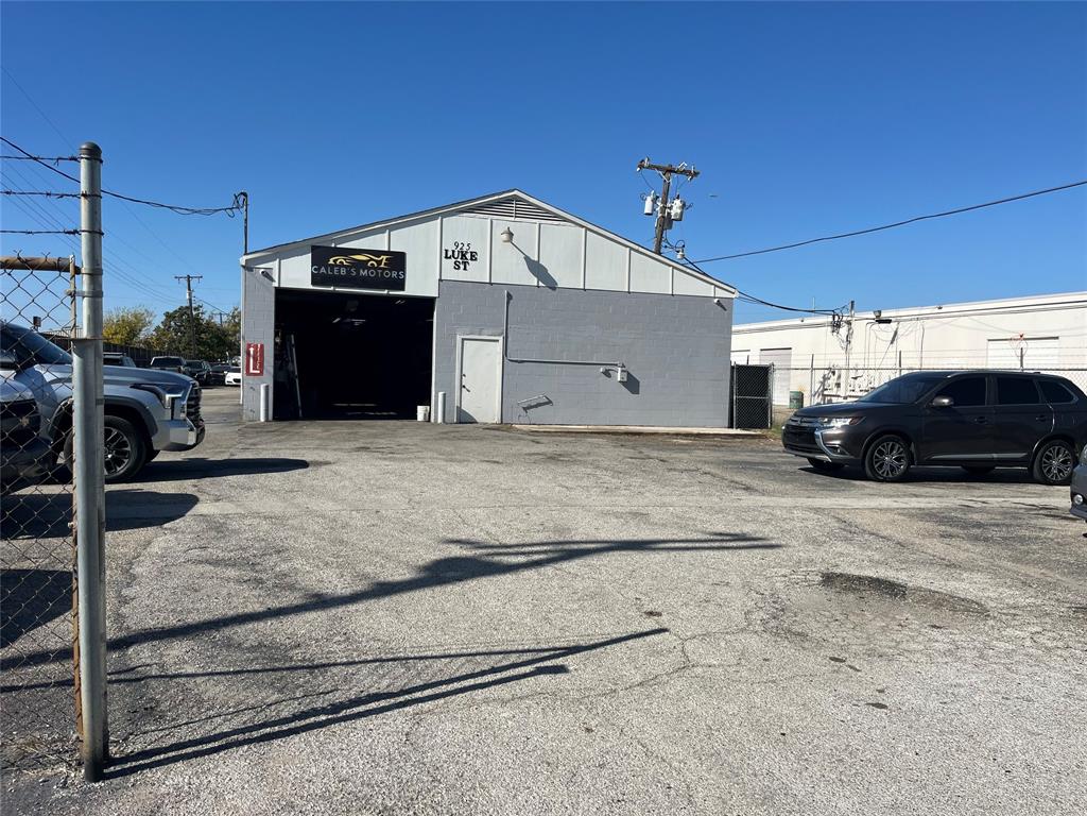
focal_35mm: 26
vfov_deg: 53.1
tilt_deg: -2.6
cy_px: 408
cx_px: 544
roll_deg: -1.3
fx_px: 816
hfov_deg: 67.3
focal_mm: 5.1
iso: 50
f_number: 1.6
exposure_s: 1/4854
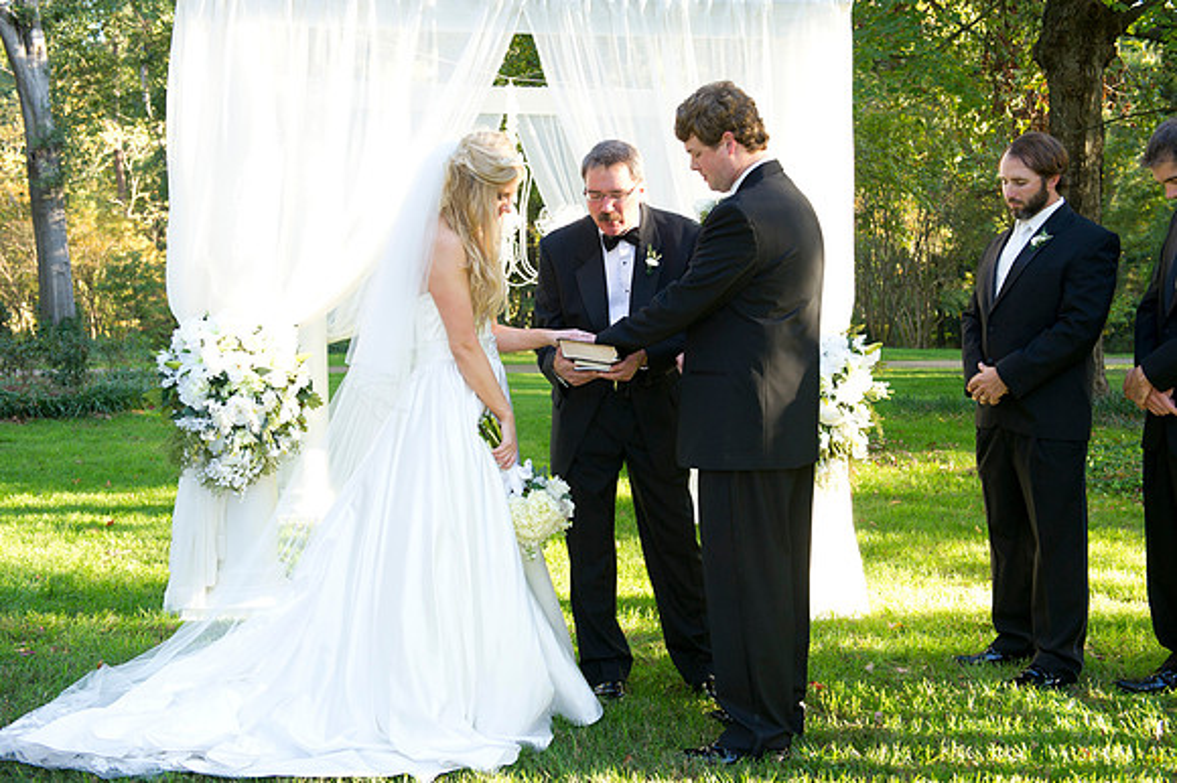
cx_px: 588
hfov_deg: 44.5
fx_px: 1438
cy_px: 392
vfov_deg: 30.5
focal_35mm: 44
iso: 640
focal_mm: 44
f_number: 5.6
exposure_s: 1/100
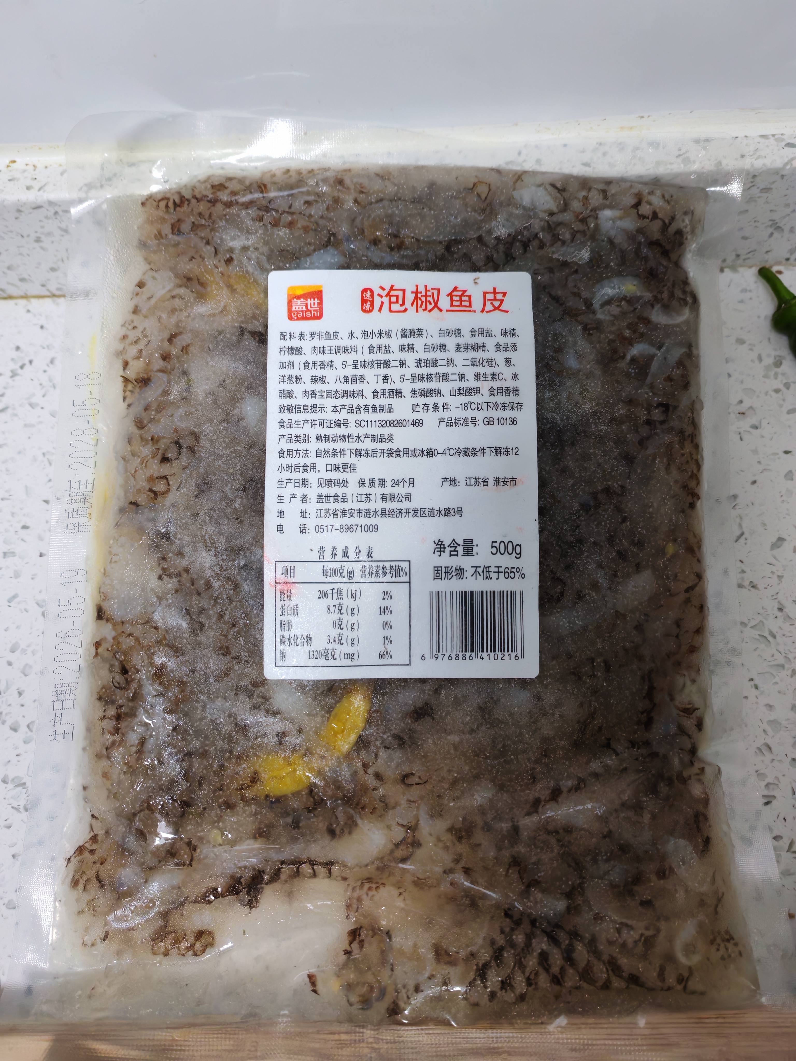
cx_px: 398
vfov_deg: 65.3
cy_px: 530
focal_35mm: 27
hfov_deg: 51.4
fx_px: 828
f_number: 1.95
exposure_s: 1/120
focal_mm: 5.52
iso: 1000
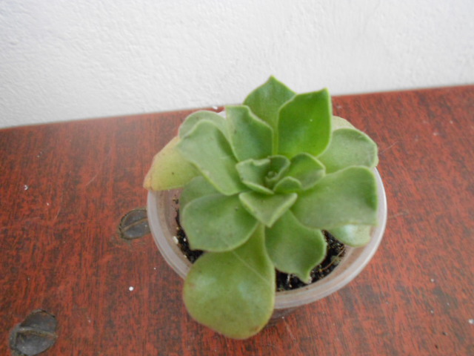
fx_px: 397
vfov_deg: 48.2
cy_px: 178
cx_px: 237
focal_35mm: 29
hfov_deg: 61.7
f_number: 3.4
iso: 400
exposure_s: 1/30
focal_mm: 5.3
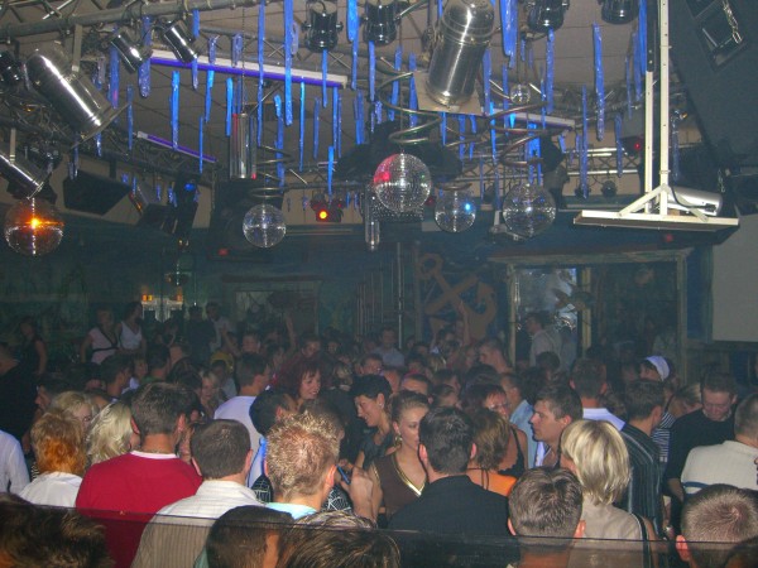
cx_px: 379
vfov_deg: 37.7
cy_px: 284
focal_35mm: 38
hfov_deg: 49.0
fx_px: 832
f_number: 2.8
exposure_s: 1/60
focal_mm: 7.9
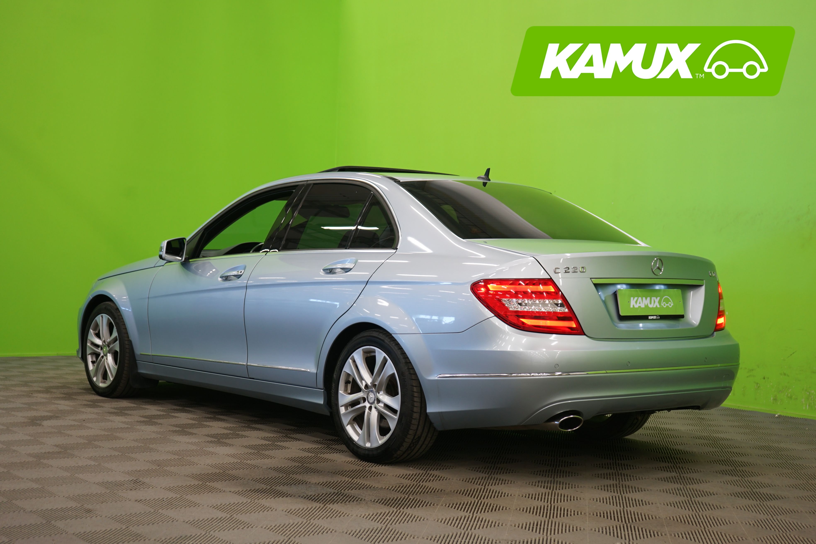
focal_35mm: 51
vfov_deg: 26.5
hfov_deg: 38.9
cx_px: 408
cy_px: 272
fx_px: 1156
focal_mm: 51
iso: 400
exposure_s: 1/10
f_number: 4.5
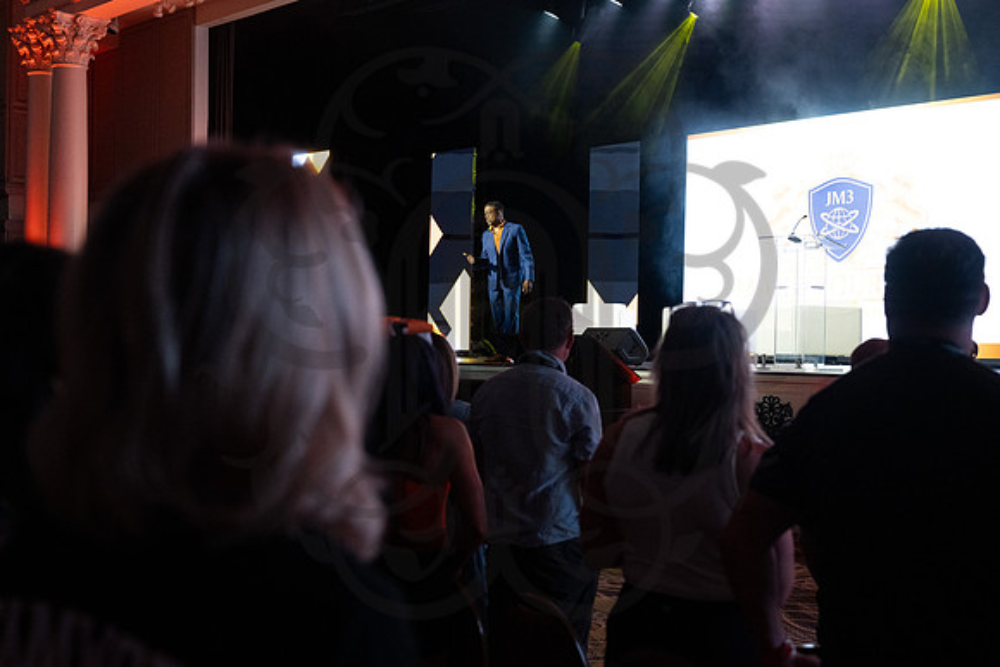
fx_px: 1405
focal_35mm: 51
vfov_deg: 26.7
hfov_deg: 39.2
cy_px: 334
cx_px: 500
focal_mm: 50
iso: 1600
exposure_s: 1/125
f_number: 4.5
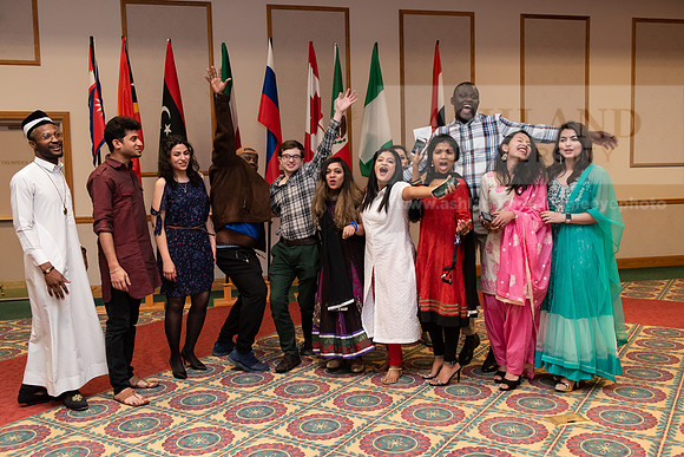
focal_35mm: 34
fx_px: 646
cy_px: 228
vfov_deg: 38.9
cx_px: 342
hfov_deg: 55.8
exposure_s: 1/200
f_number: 6.3
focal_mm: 34
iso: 2500
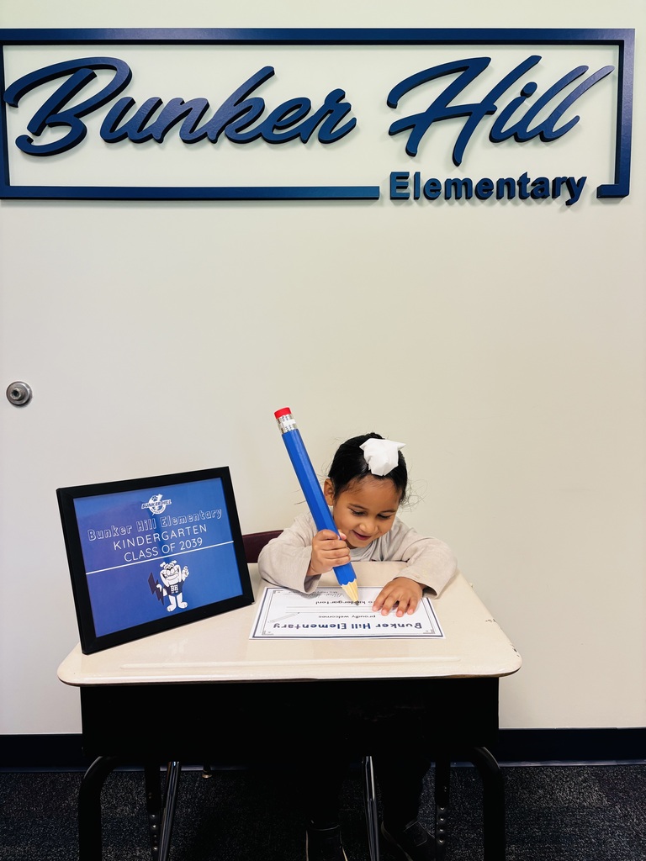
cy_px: 430
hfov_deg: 53.1
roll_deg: +0.4
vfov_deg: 67.3
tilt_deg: -6.0
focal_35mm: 26
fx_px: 647
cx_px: 323
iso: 125
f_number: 1.6
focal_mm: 5.96
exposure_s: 1/65
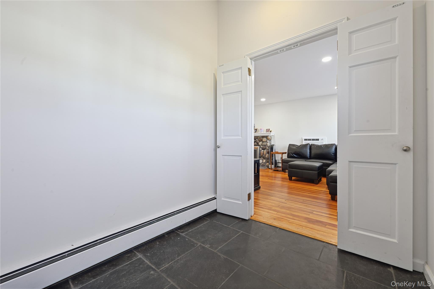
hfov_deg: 104.3
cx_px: 217
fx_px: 169
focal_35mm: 14
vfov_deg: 81.2
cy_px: 144
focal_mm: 14
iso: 100
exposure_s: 1/2.5
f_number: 11
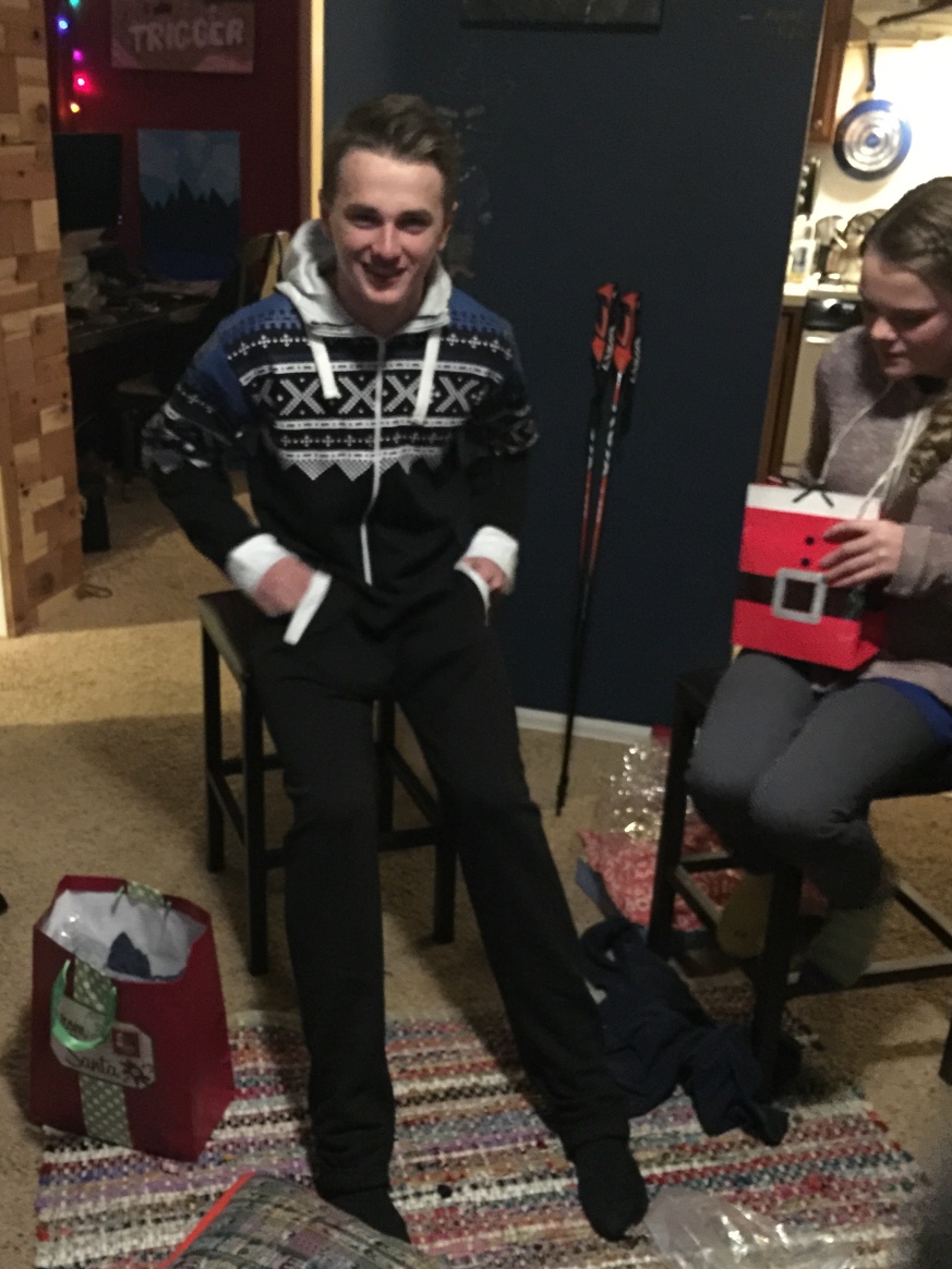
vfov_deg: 53.9
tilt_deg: -24.3
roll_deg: -2.9
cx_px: 401
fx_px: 1247
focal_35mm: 34
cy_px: 663
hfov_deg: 41.7
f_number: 2.2
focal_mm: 4.15
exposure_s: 1/4
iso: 250
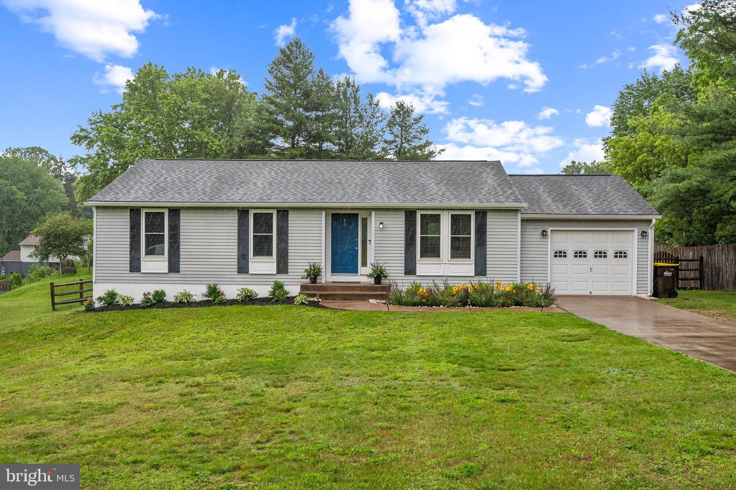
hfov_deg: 61.9
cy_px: 245
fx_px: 613
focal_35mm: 30
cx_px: 368
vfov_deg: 43.6
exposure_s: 1/160
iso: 200
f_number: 8
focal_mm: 30
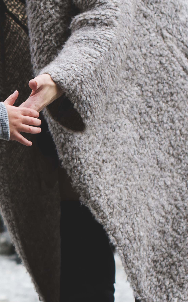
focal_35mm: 172
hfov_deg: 7.4
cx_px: -158
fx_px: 1410
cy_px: 210
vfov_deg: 12.2
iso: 250
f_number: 3.5
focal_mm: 50
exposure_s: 1/1600
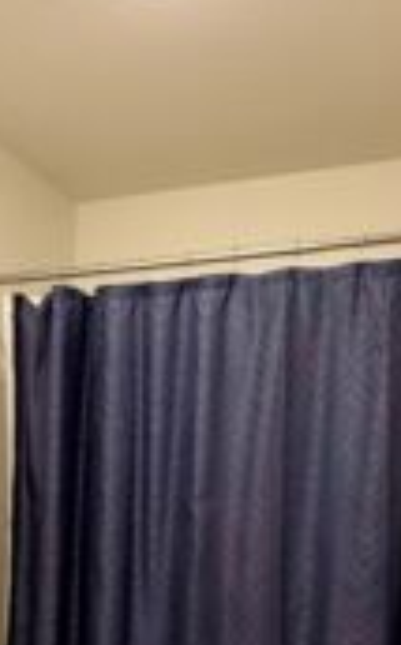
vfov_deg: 40.7
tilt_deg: -5.2
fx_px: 807
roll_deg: -2.0
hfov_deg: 27.0
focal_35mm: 46
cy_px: 564
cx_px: 49
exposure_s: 1/120
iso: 250
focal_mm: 2.22
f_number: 2.2
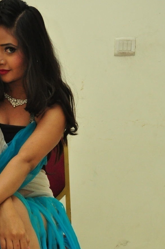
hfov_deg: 16.5
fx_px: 565
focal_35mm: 82
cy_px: 210
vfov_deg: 24.3
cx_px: 32
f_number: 8
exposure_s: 1/125
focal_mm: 30
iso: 1600
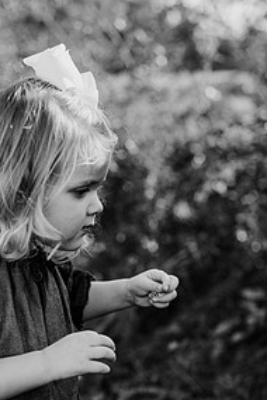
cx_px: 82
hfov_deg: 17.2
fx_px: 879
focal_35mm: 79
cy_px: 274
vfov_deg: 25.5
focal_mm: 50
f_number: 2.8
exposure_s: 1/800
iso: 200
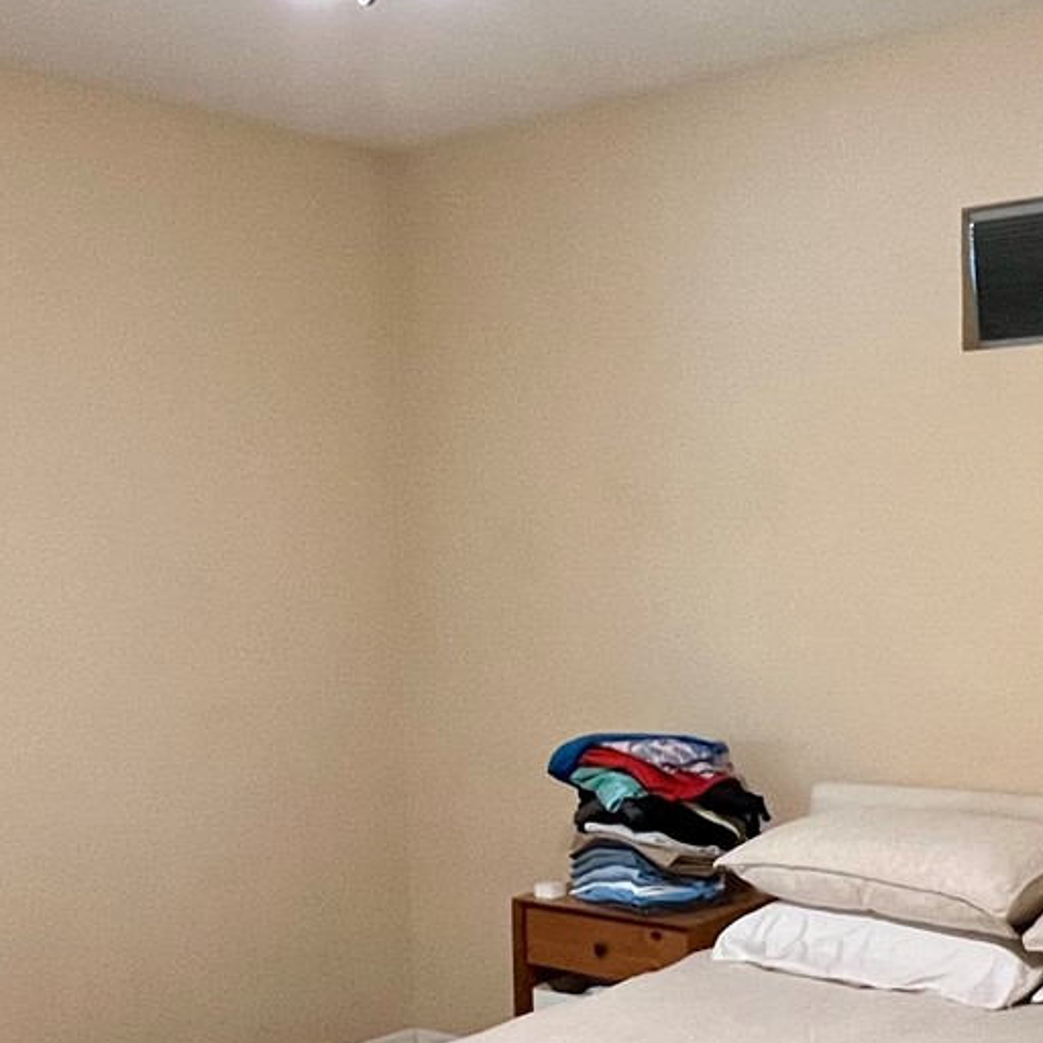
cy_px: 762
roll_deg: +1.5
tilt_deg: -6.9
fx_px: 1568
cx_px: 632
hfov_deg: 36.6
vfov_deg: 36.1
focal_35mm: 46
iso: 400
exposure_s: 1/60
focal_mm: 1.57
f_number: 1.8
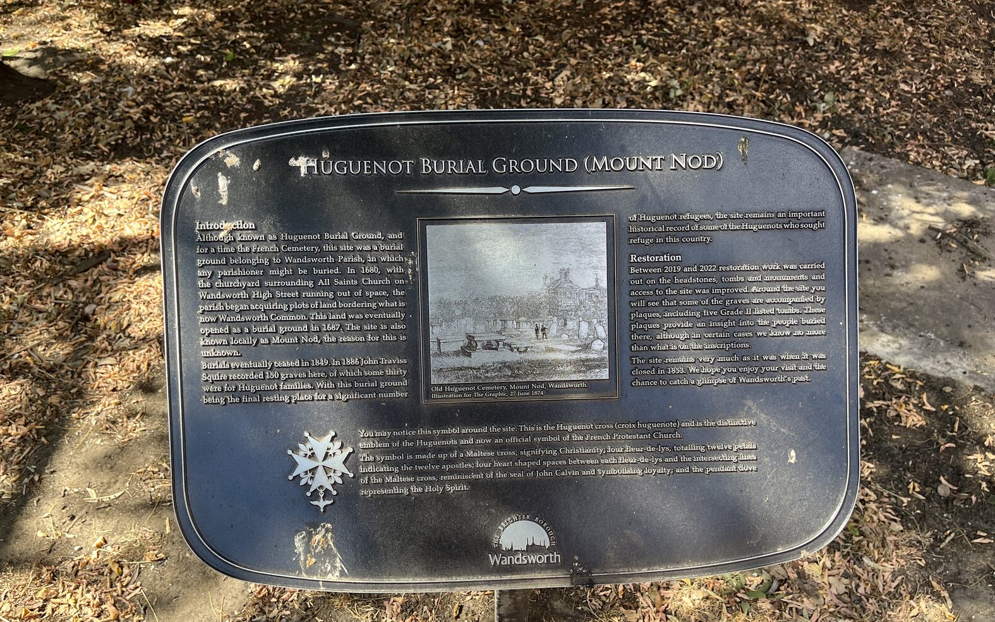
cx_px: 500
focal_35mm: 28
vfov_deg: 44.4
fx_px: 759
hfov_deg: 66.5
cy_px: 364
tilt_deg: -46.5
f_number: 1.6
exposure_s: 1/297
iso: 50
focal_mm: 5.1
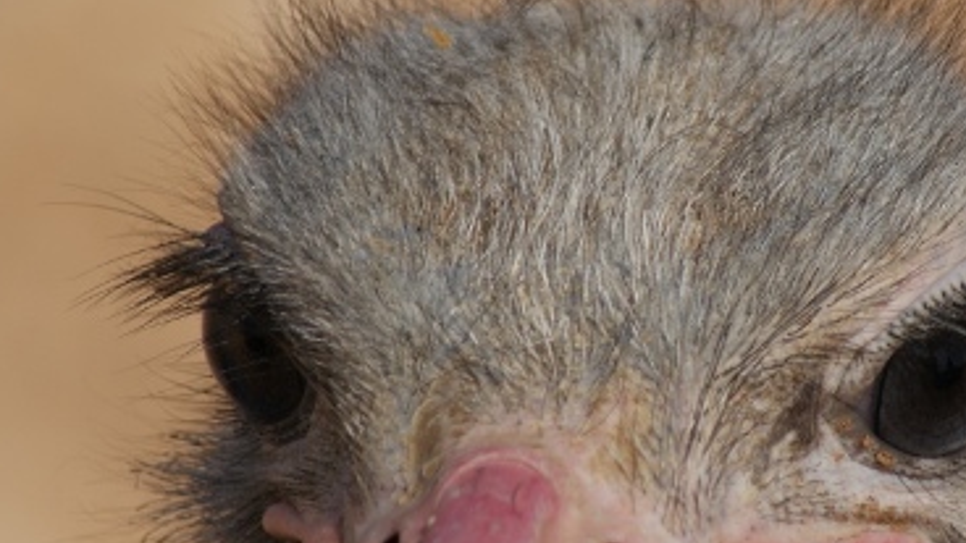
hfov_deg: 2.7
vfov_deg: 1.5
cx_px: 651
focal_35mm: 787
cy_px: 379
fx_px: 20159
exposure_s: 1/500
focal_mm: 300
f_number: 7.1
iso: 100
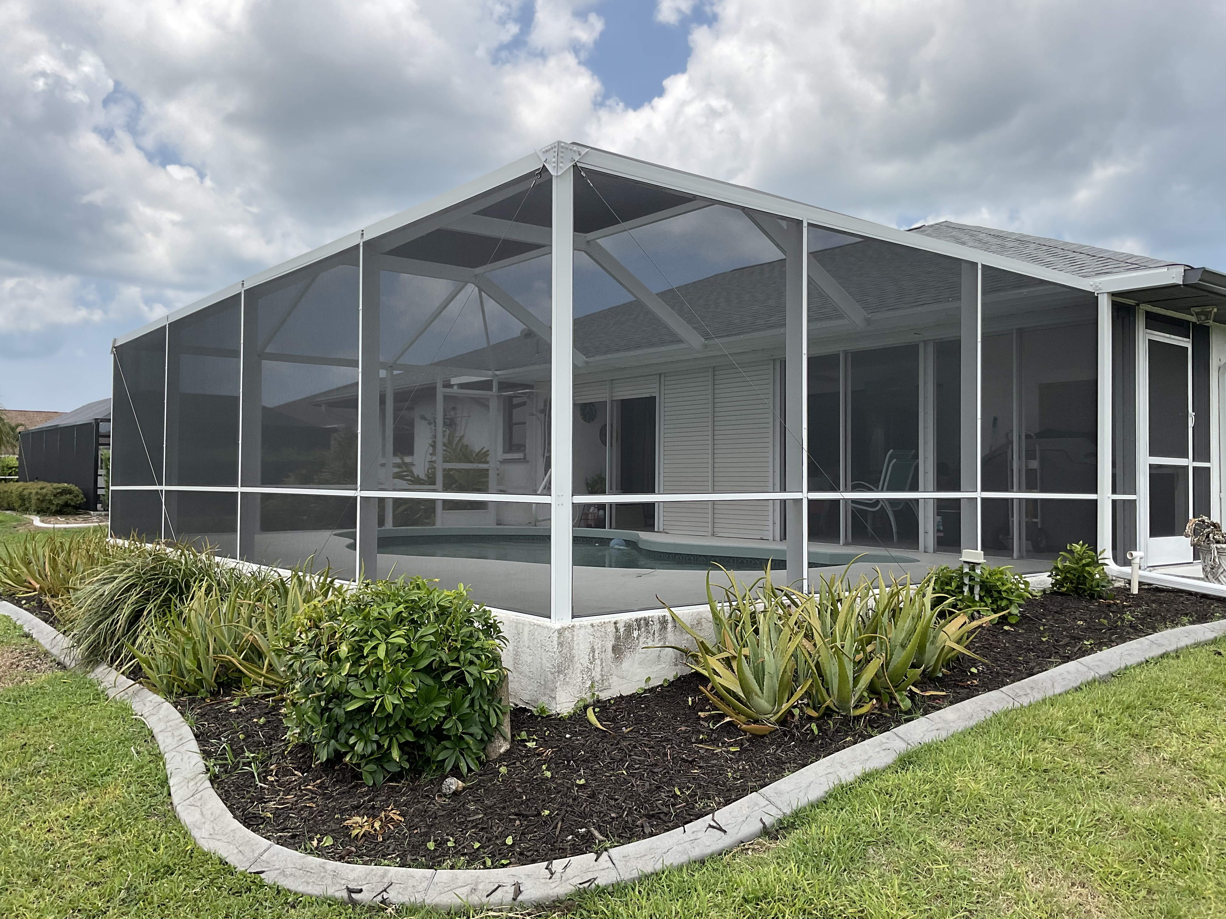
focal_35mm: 29
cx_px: 613
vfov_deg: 48.2
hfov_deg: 61.7
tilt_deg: +0.9
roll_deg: -0.1
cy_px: 460
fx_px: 1027
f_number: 1.8
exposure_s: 1/1577
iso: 16
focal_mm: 3
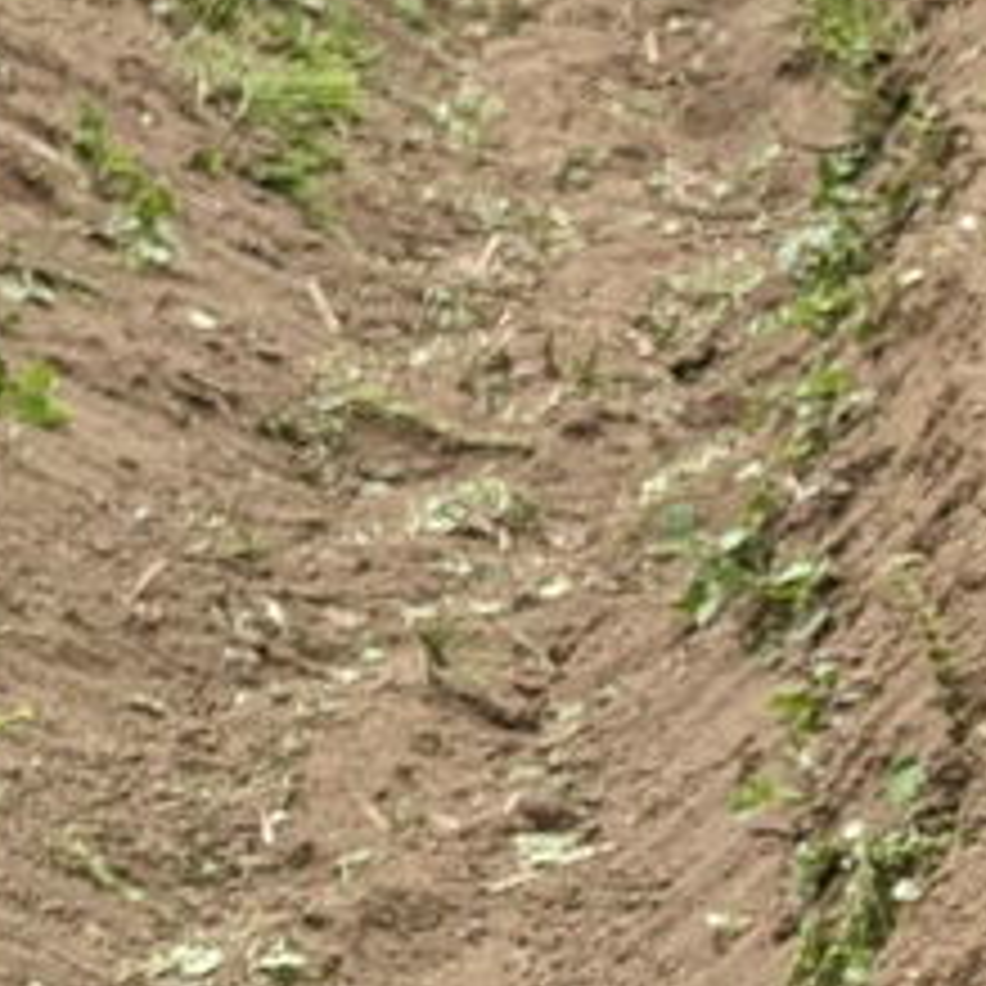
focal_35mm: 157
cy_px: 1207
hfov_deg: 9.0
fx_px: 5059
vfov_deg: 10.9
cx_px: 2958
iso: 45
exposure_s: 1/1376
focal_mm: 4.38
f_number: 1.73
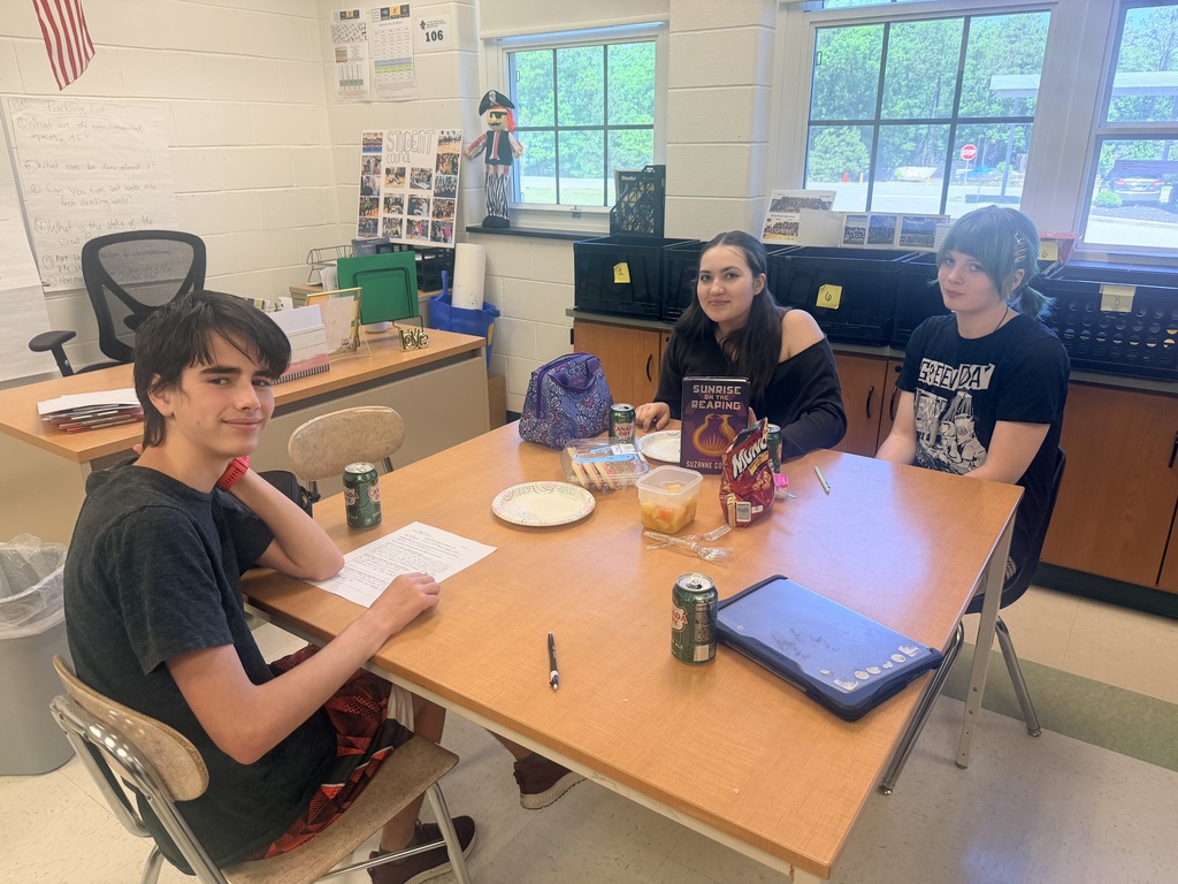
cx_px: 589
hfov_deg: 71.6
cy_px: 442
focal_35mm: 24
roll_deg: +0.6
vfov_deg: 56.8
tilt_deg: -19.7
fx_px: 817
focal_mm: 6.76
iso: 160
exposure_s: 1/125
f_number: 1.78
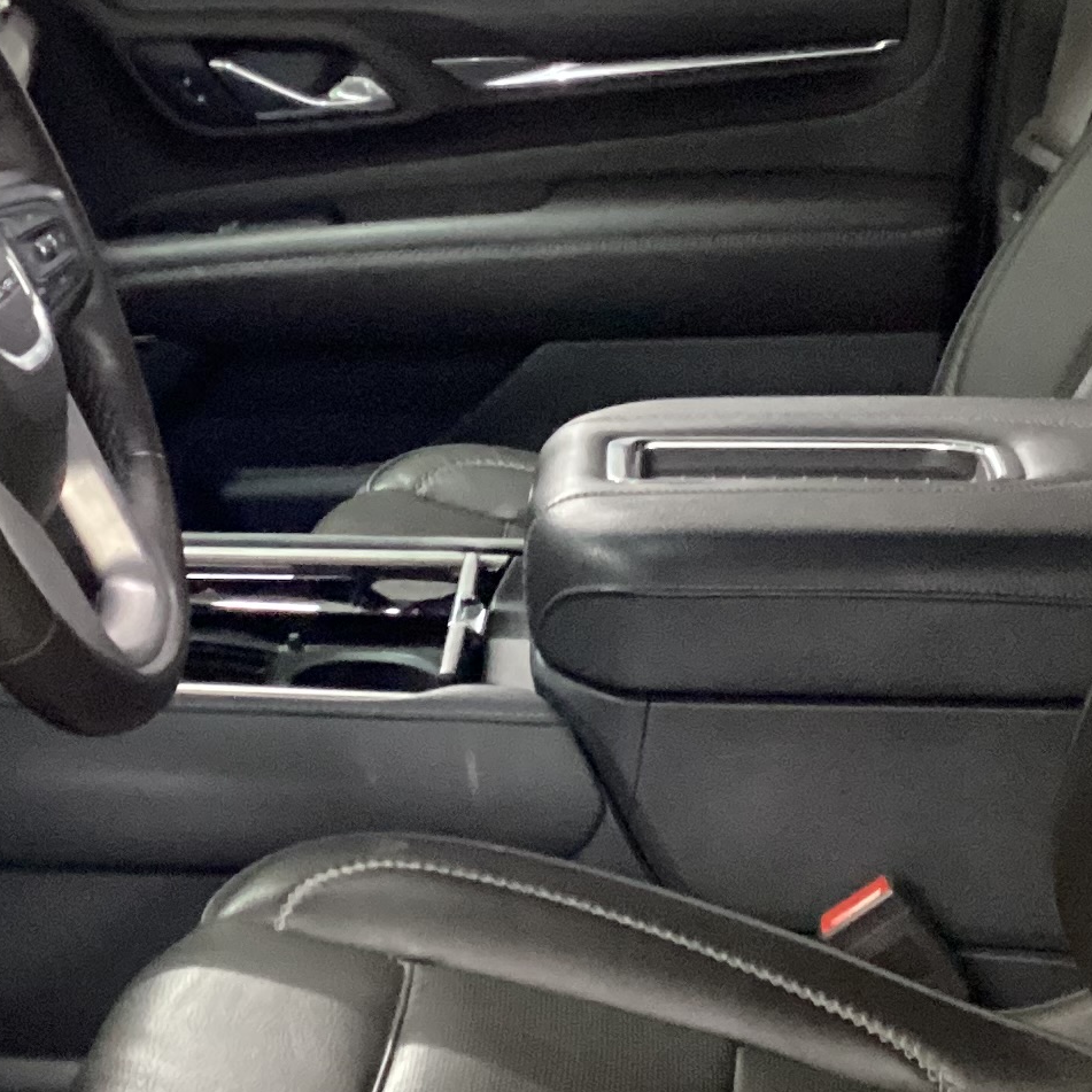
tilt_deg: -16.1
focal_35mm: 94
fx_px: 3355
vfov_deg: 18.5
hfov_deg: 18.4
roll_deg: +0.0
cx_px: 316
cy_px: 482
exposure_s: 1/25
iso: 800
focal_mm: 3.3
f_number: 2.4
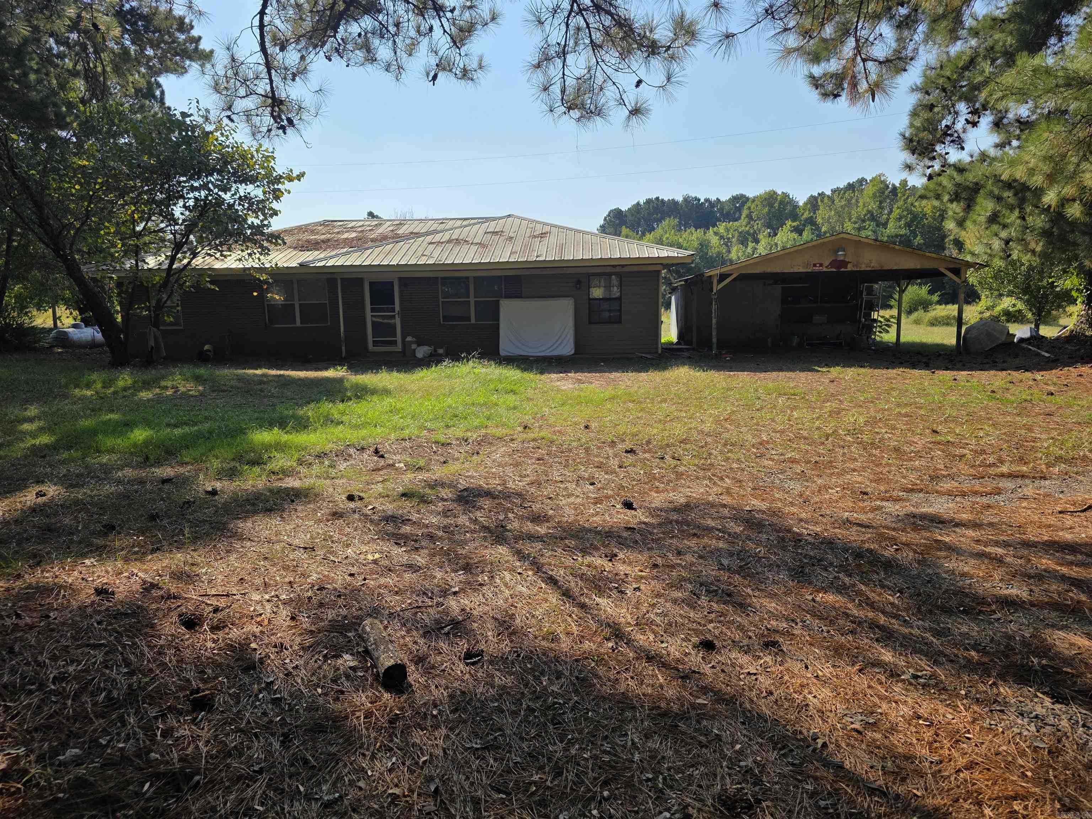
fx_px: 726
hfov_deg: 73.9
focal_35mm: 23
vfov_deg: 58.9
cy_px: 410
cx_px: 546
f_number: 1.7
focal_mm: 6.3
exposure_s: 1/7944
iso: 80
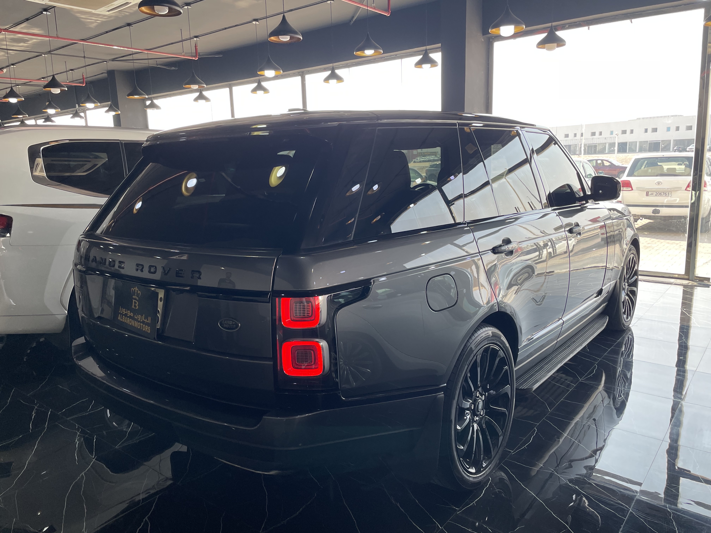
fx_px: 534
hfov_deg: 67.3
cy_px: 266
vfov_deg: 53.1
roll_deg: +2.9
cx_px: 356
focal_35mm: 26
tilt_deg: -10.7
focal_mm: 4.2
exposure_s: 1/288
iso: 32
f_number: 1.6
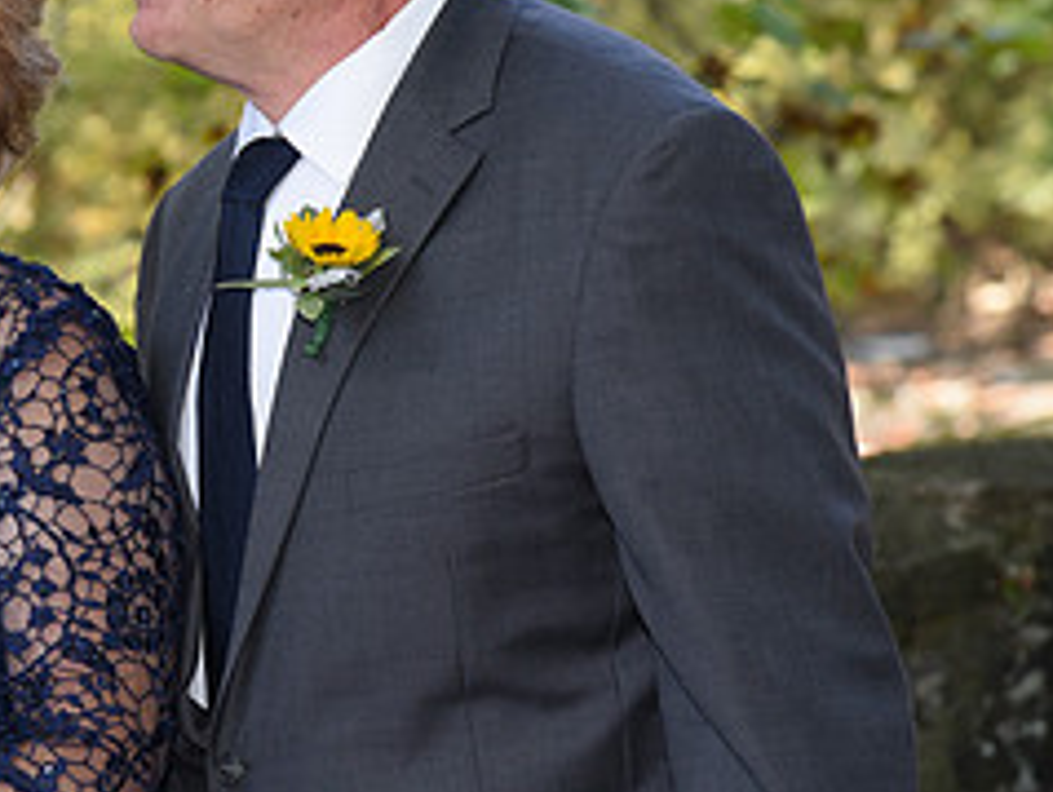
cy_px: 374
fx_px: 7125
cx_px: -22
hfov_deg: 8.4
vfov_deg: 6.4
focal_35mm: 234
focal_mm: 100
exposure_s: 1/200
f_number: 5.6
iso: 640
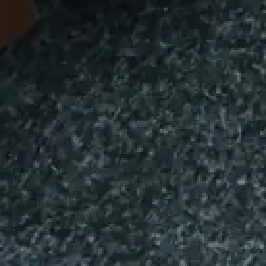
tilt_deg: -43.3
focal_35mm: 190
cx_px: 175
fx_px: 1652
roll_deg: +9.9
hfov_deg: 9.2
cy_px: -680
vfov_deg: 7.4
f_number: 2.2
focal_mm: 4.15
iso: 80
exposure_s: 1/17
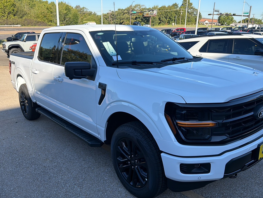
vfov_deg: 54.9
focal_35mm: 25
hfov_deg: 69.4
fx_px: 190
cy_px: 99
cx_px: 132
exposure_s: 1/1901
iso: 80
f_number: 1.78
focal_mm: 6.76
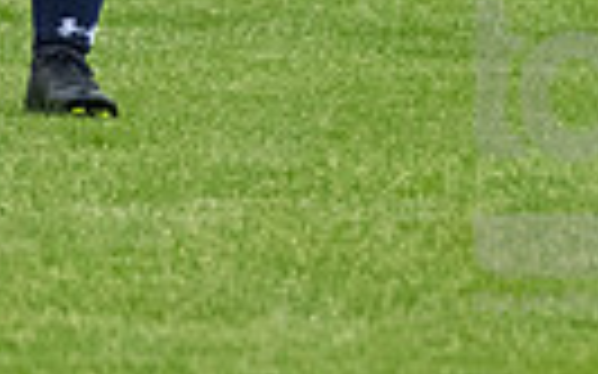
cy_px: -473
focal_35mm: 1805
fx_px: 29404
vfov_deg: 0.7
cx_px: -27
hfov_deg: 1.2
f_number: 5.6
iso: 4000
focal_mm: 270
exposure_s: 1/1600
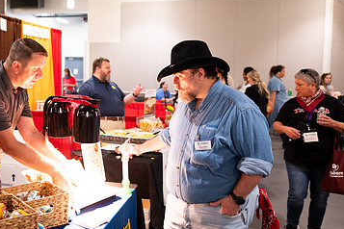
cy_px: 96
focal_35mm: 39
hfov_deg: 48.8
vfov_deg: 34.1
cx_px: 119
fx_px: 373
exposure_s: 1/200
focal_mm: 24
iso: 1250
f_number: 1.8
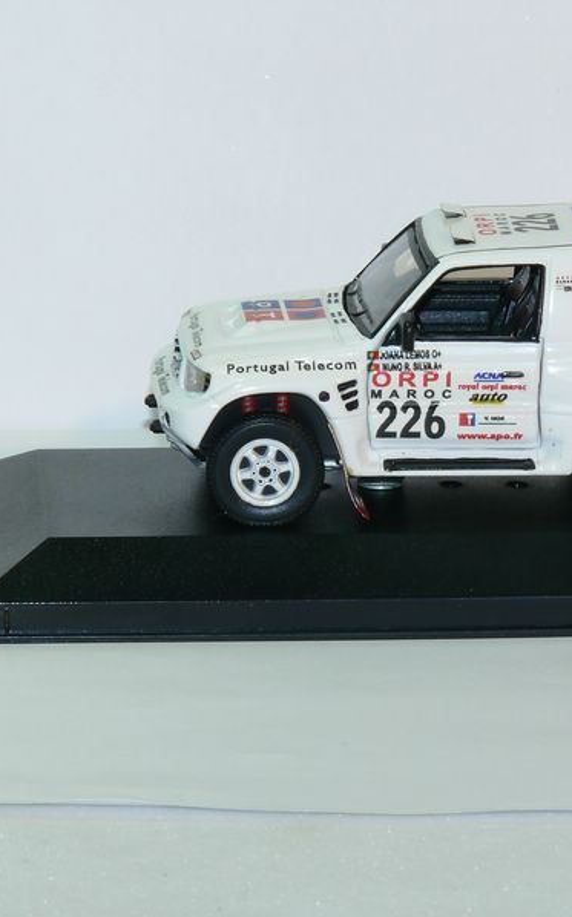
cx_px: 511
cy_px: 458
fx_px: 10316
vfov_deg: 5.1
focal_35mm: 413
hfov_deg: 3.2
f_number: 11
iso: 100
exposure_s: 1/5
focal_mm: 61.6
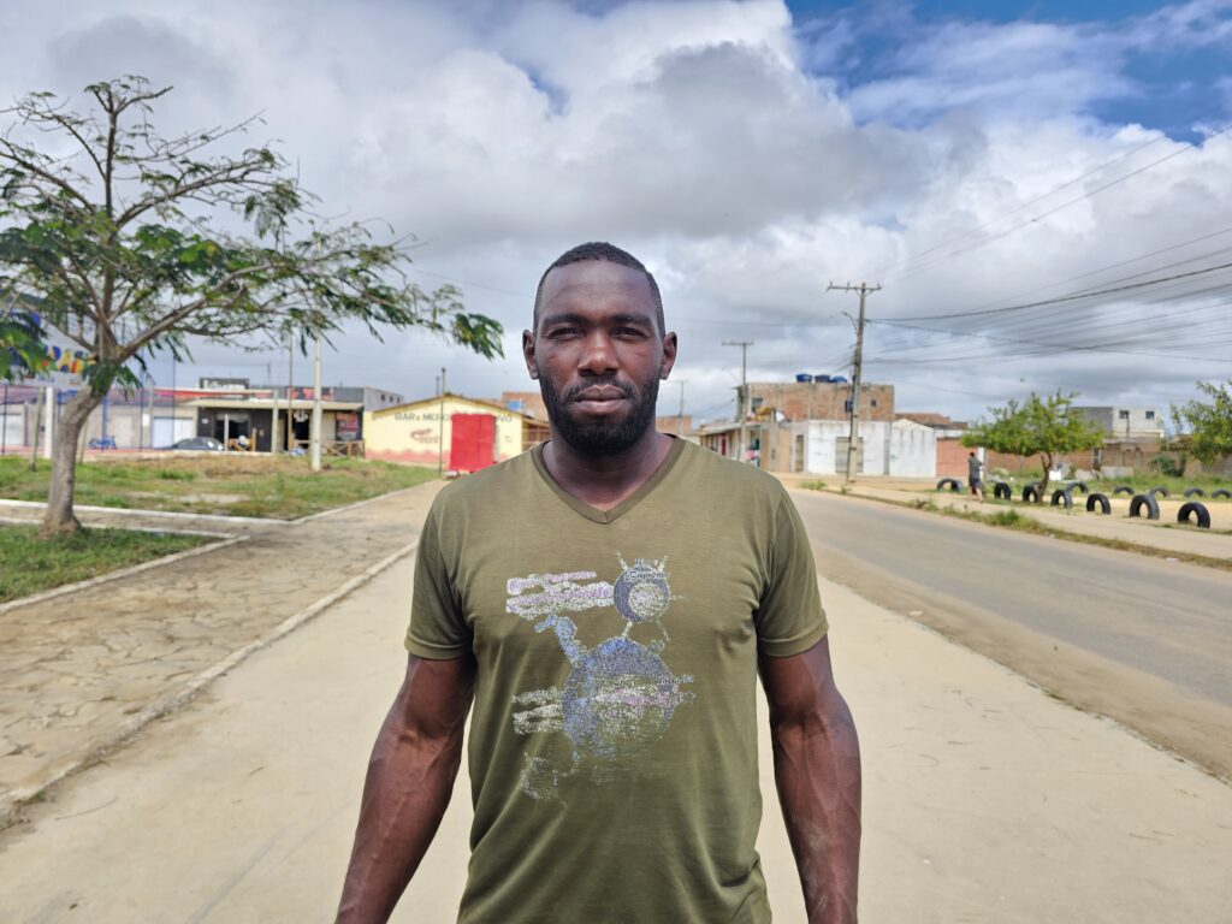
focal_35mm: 23
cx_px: 616
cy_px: 462
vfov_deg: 58.9
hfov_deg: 73.9
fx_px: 819
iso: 10
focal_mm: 6.3
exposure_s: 1/313
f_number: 1.7
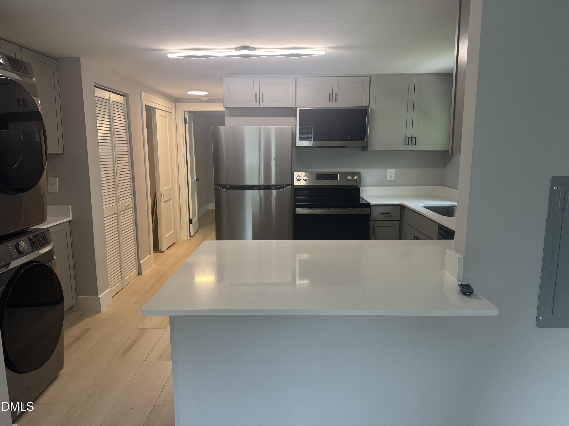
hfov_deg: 71.6
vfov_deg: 56.8
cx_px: 284
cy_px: 213
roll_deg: +0.0
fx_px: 394
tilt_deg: -10.0
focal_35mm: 24
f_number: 1.78
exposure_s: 1/120
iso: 200
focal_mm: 6.76
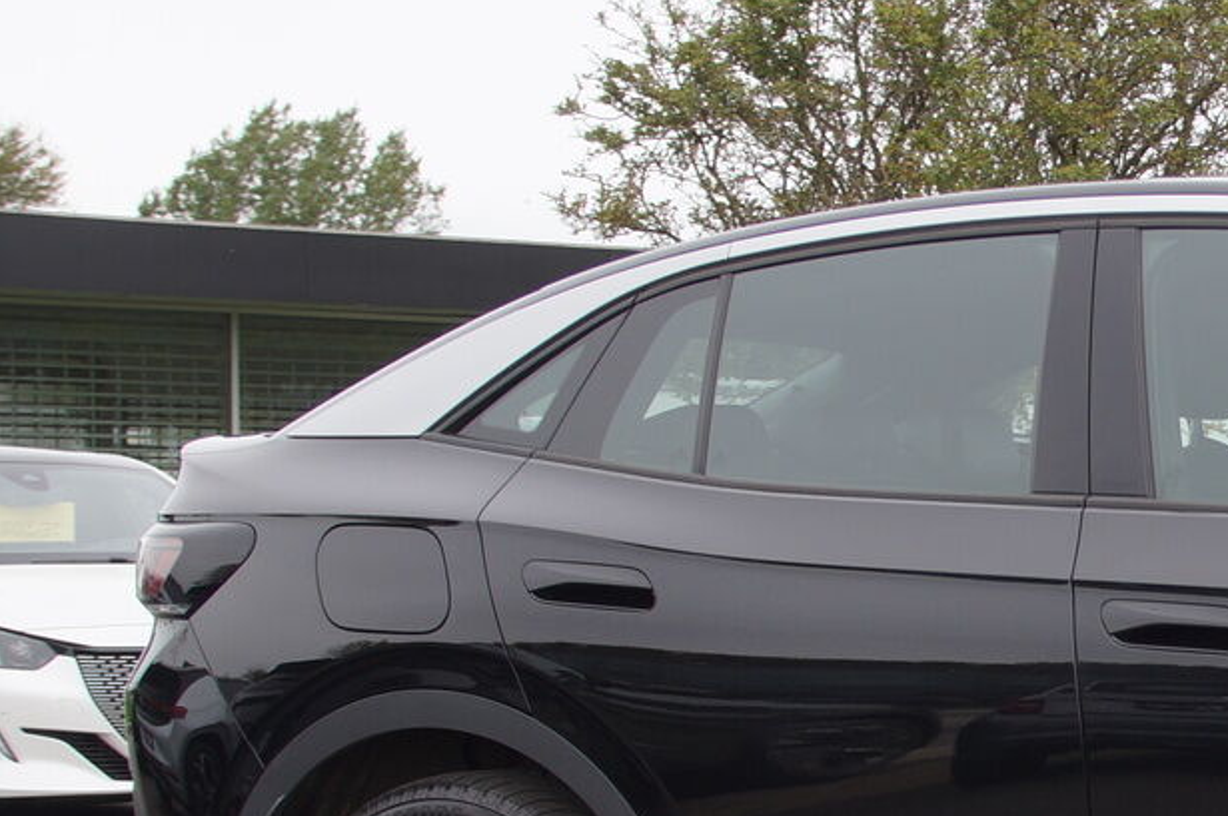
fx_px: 3511
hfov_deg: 18.7
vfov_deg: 13.2
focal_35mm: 103
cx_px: 1498
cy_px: 710
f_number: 4.5
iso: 100
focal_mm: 22
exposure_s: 1/80
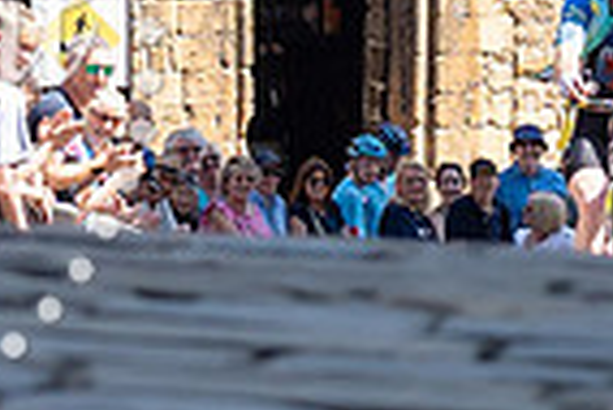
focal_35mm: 610
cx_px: 844
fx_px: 10397
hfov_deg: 3.4
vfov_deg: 2.3
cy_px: 281
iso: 160
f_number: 4
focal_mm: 48
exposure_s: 1/800
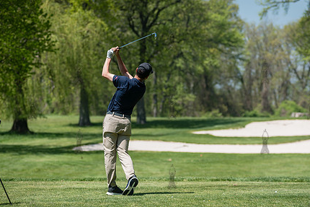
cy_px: 106
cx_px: 172
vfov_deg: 8.5
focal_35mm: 162
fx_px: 1395
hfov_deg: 12.7
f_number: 3.5
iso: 100
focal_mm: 120
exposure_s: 1/500
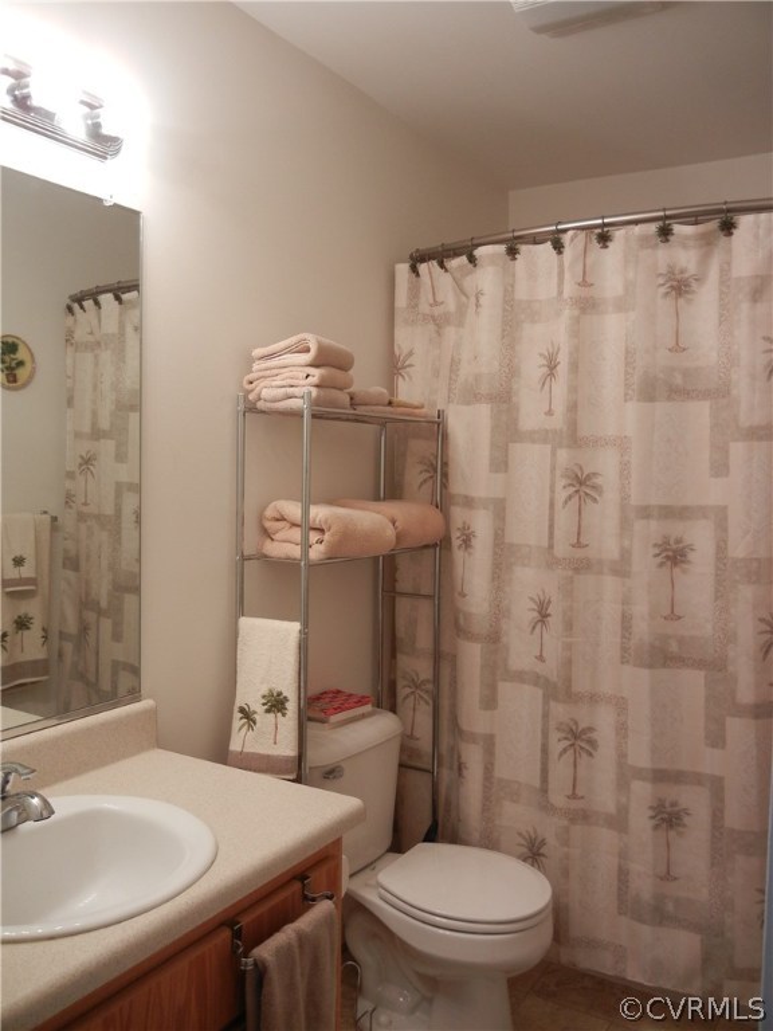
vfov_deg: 60.0
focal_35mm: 30
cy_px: 516
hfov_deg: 46.8
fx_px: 893
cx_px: 386
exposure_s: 1/30
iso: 168
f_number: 3.5
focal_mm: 5.4
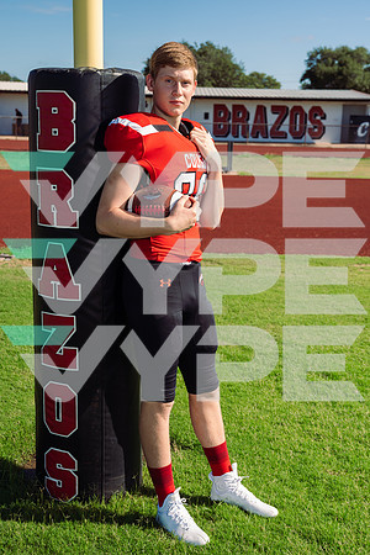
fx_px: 786
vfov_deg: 38.9
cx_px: 185
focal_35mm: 51
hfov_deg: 26.5
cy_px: 278
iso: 50
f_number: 5.6
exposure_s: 1/250
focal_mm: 51
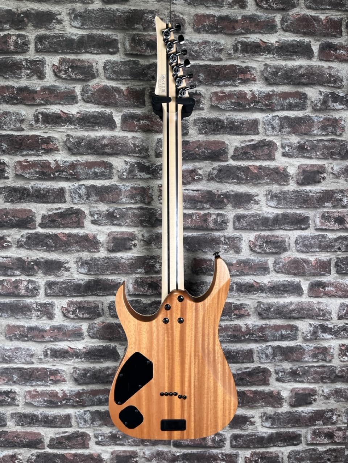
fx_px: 349
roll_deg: -0.2
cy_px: 232
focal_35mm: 26
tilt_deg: -5.8
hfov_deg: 53.1
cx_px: 174
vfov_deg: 67.3
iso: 100
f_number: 1.6
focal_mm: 5.1
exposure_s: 1/122
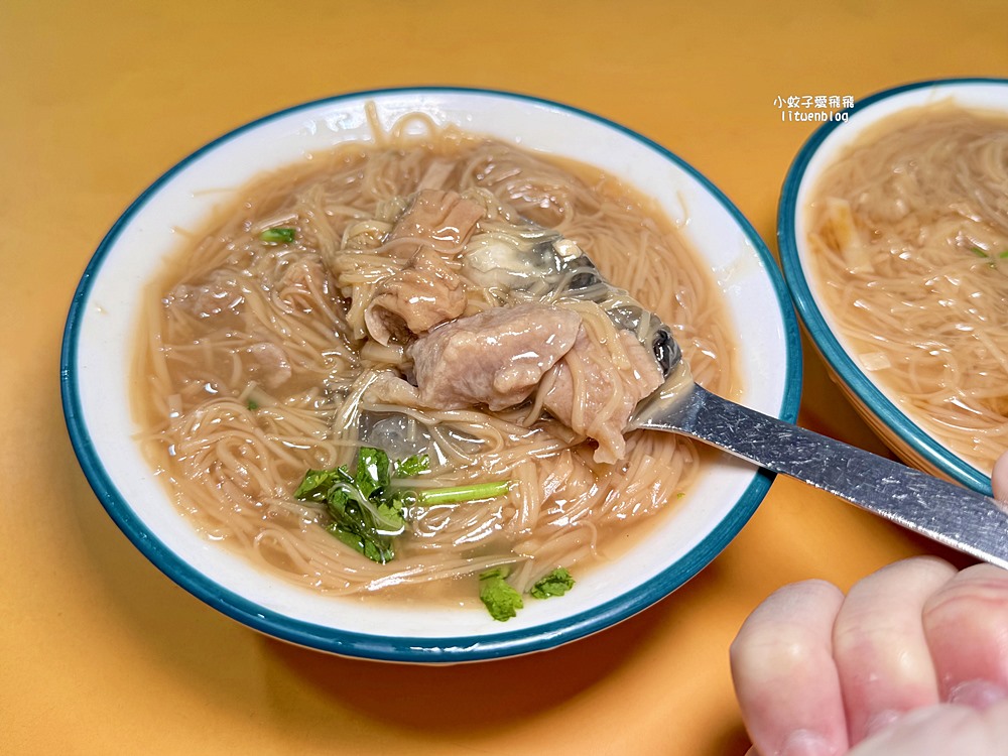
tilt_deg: -48.9
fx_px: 699
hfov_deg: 71.6
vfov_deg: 56.8
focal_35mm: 24
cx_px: 504
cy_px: 378
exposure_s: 1/120
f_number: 1.78
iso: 64
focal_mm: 6.76
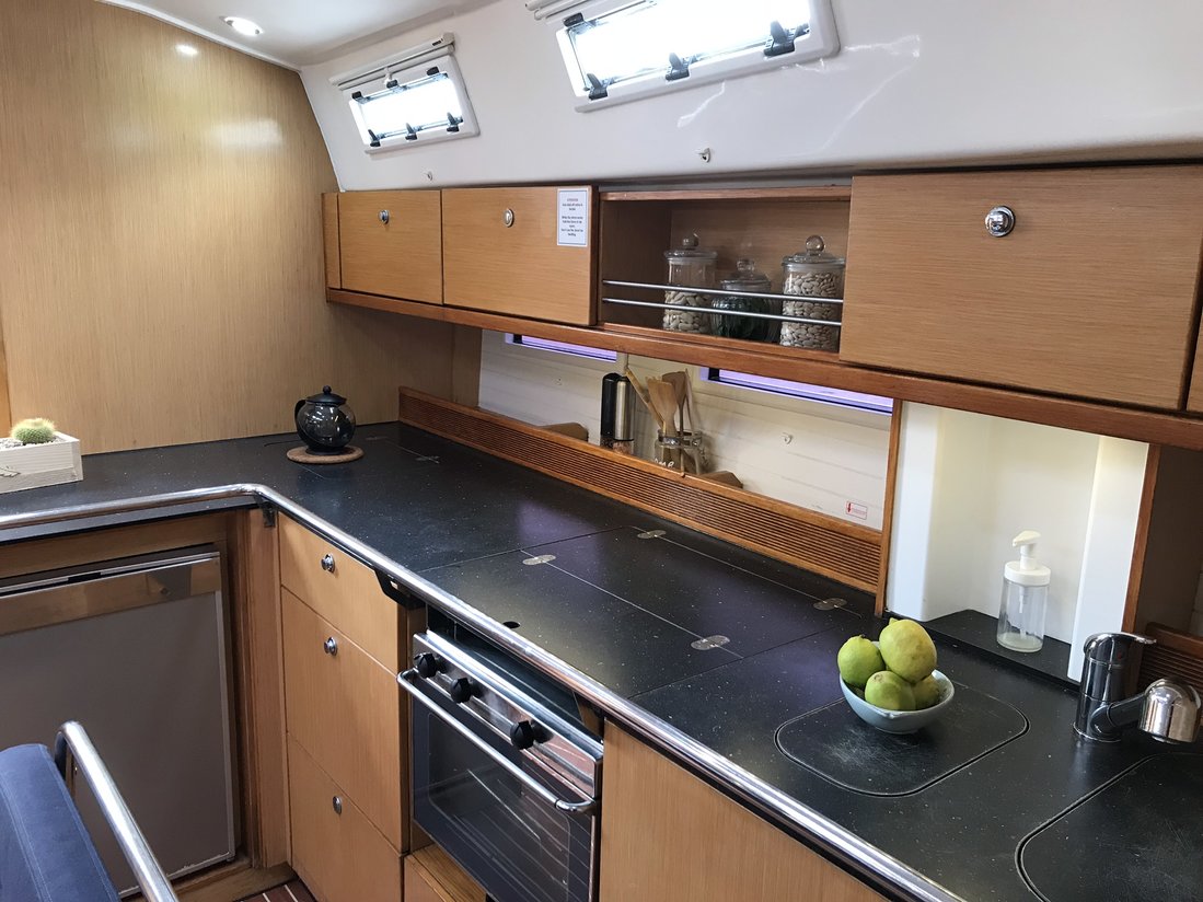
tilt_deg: -11.3
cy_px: 451
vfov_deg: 49.7
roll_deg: -2.8
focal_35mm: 28
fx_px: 973
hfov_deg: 63.4
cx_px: 602
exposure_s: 1/23
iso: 40
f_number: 1.8
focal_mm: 3.99
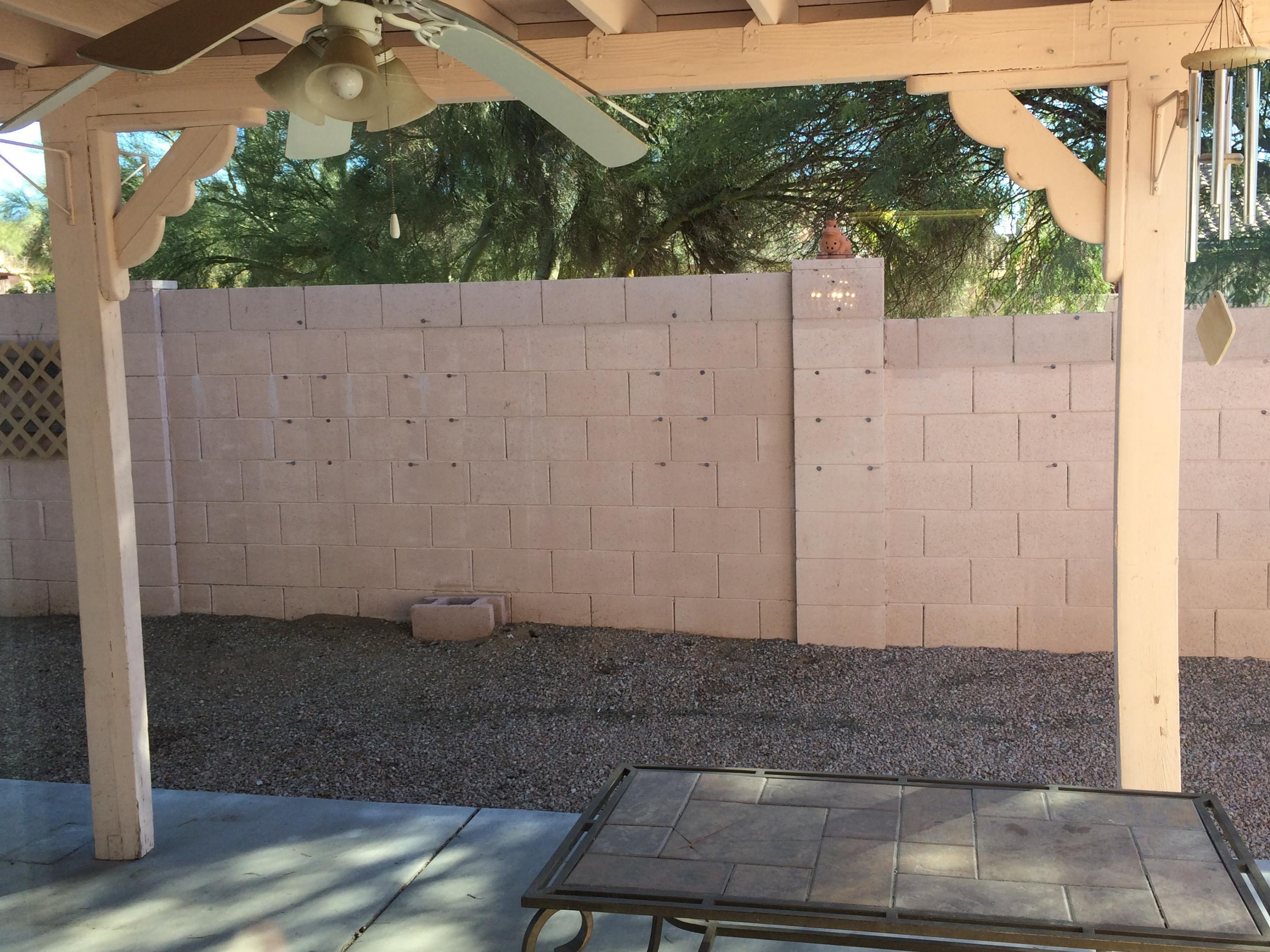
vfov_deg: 41.8
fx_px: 1247
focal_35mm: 34
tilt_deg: -7.2
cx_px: 707
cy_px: 453
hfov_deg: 53.8
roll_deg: +2.9
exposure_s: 1/260
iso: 32
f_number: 2.2
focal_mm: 4.15
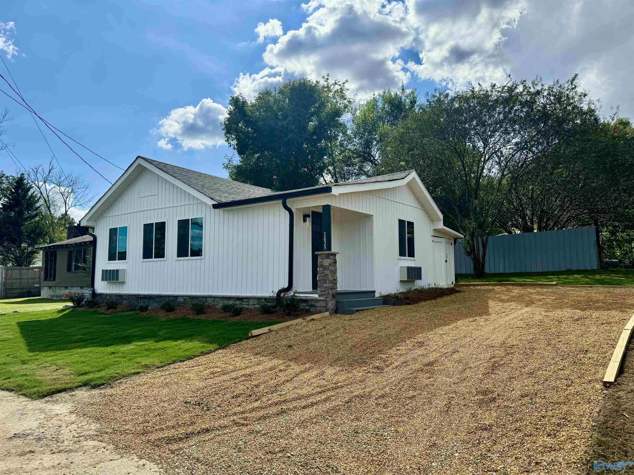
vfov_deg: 56.8
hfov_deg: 71.6
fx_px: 440
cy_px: 238
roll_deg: +0.0
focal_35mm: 24
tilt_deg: +4.8
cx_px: 317
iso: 80
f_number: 1.78
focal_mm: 6.76
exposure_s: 1/5814
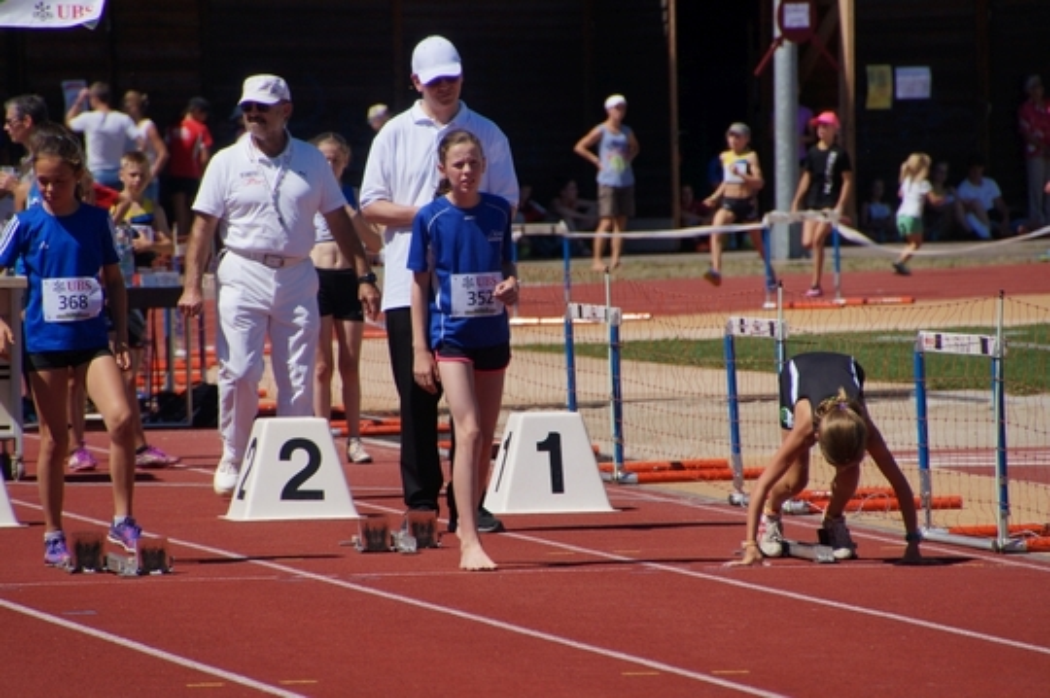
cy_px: 349
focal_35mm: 420
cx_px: 525
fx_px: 12239
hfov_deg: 4.9
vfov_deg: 3.3
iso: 250
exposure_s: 1/2000
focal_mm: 280
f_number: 6.3
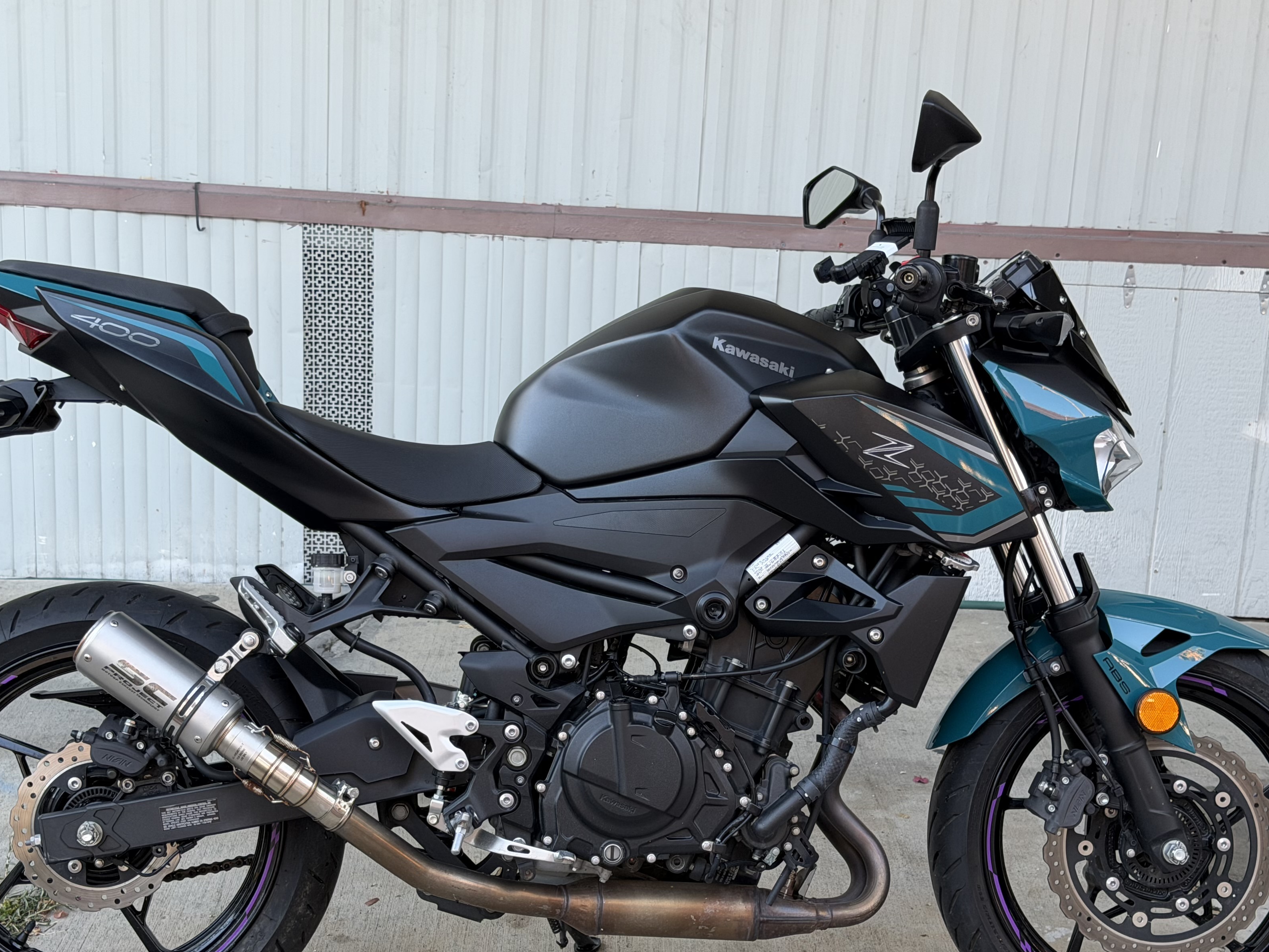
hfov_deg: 31.7
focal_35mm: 61
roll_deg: -2.9
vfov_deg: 24.0
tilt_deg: -15.0
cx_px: 606
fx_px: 2236
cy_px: 572
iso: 64
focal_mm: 6.76
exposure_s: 1/121
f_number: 1.78
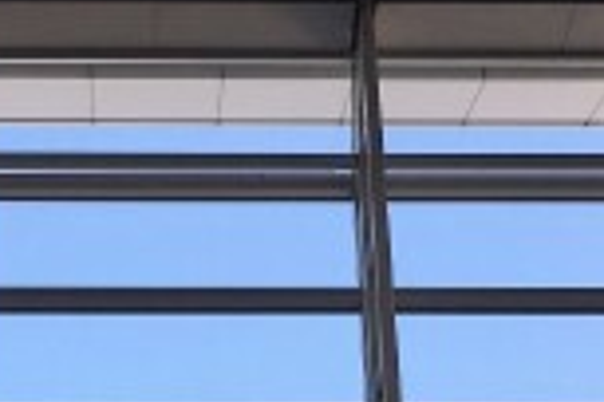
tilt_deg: +33.3
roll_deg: +0.5
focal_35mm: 126
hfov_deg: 16.2
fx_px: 2114
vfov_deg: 10.8
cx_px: 201
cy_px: 378
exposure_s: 1/712
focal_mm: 4.15
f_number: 2.2
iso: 25
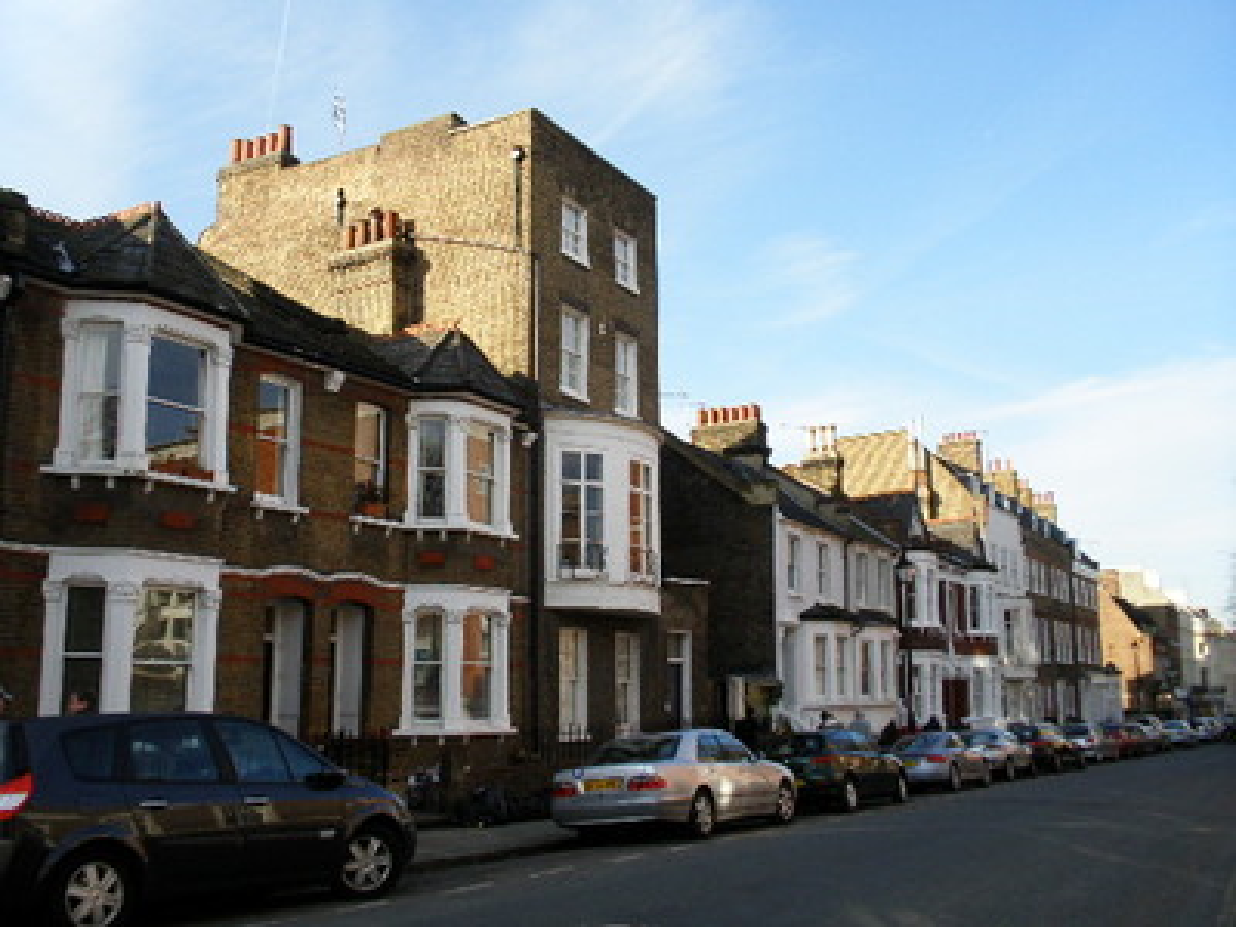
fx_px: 1321
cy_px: 464
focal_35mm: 37
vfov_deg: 38.7
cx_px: 618
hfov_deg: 50.1
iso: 64
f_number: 3.5
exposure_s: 1/400
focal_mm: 6.6
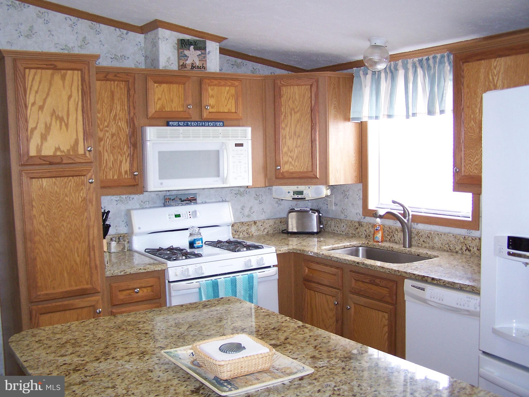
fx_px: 581
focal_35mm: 38
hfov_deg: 49.0
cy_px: 198
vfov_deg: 37.7
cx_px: 264
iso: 140
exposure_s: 1/60
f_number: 2.8
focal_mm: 6.3
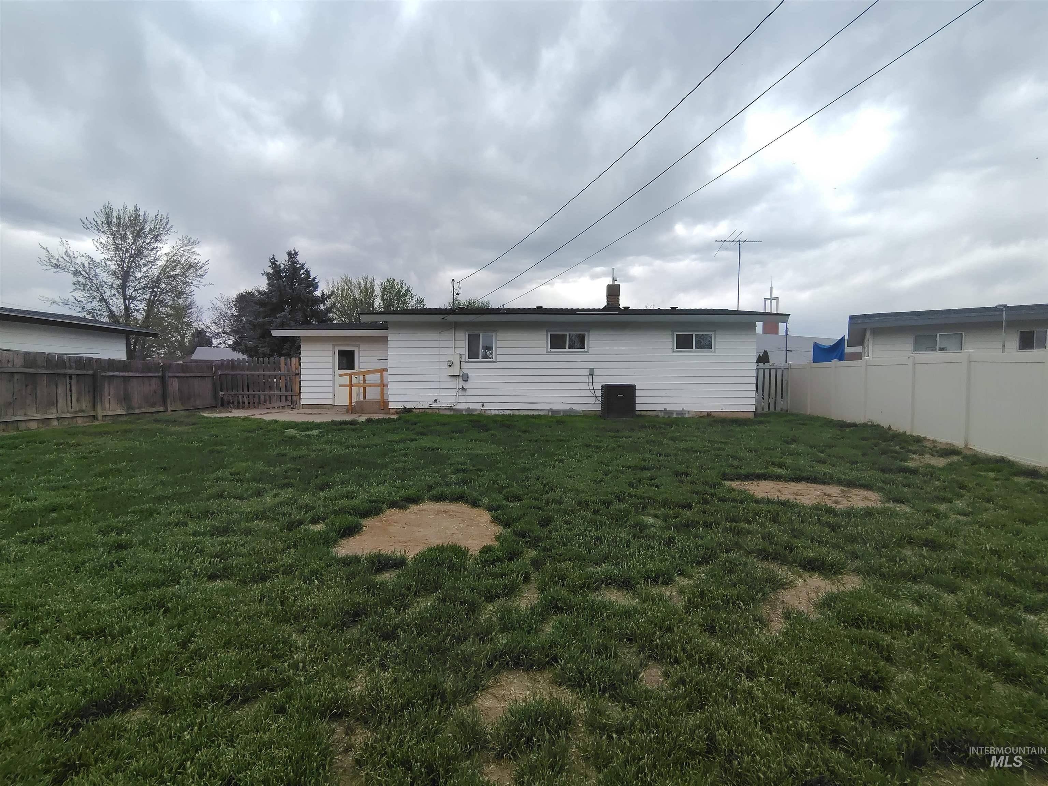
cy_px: 393
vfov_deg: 78.1
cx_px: 524
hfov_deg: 94.5
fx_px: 484
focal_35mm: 16
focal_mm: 2.13
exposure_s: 1/1042
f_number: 2.2
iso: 100
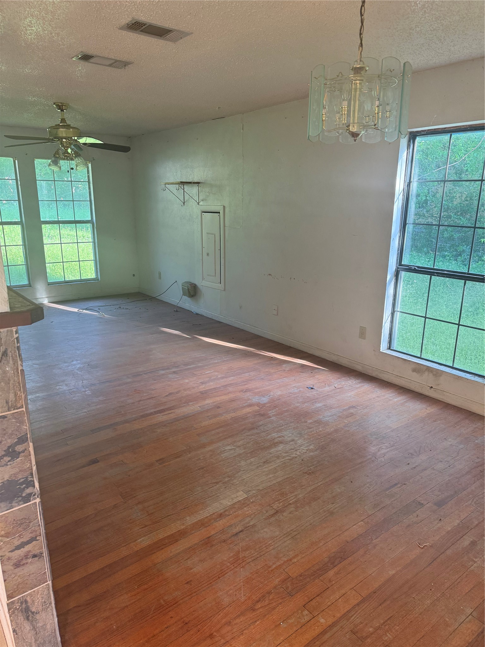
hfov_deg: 56.8
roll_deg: +0.0
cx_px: 242
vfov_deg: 71.6
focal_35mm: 24
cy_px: 324
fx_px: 448
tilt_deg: -14.8
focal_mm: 6.76
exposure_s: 1/121
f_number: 1.78
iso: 200
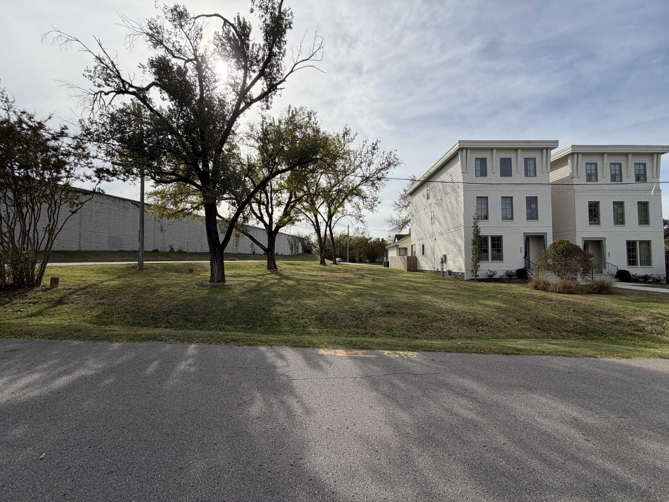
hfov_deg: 102.1
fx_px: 271
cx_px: 334
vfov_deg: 85.7
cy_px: 251
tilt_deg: +2.8
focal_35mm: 14
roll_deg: +0.6
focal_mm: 2.22
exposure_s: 1/1125
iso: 25
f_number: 2.2
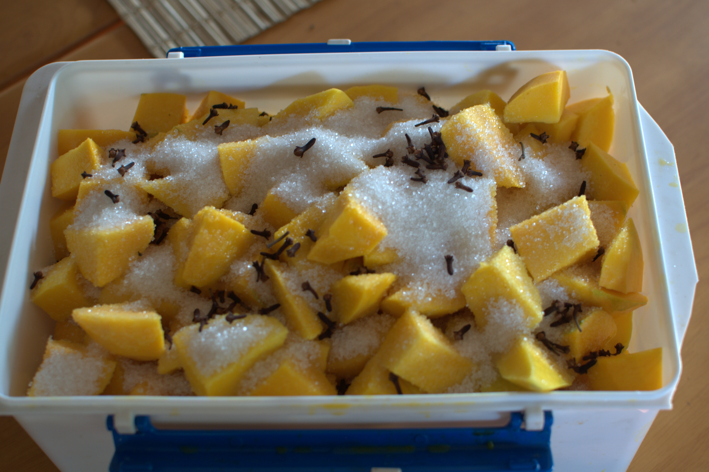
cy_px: 236
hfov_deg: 37.9
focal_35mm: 52
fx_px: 1033
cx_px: 354
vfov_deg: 25.7
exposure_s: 1/30
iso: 200
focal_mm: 35
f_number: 2.8
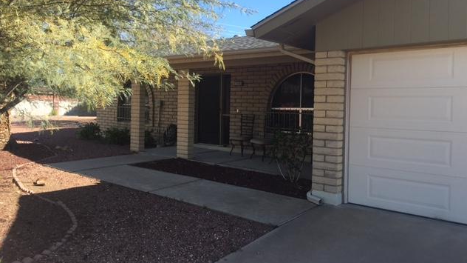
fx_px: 396
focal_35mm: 32
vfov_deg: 36.6
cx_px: 235
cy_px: 120
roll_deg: -1.7
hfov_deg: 61.0
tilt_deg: -0.1
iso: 25
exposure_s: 1/513
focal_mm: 4.15
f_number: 2.2
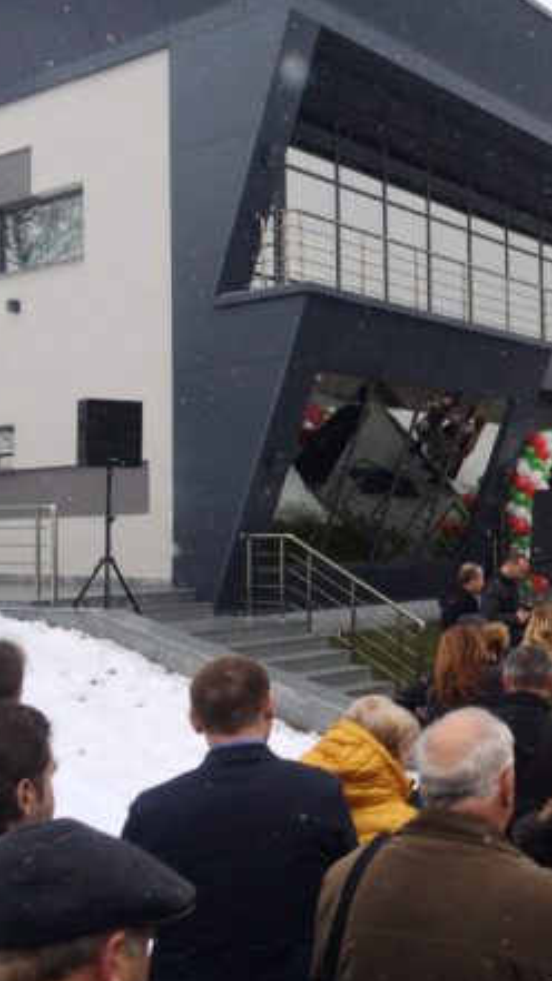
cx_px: 597
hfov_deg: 25.8
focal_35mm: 43
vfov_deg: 47.4
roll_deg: +1.6
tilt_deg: +1.8
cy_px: 496
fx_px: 1119
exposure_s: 1/1080
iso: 32
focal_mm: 4.15
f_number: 2.2
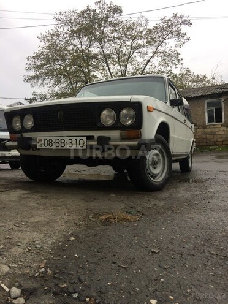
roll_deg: +3.6
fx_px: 255
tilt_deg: -5.2
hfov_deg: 48.2
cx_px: 114
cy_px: 152
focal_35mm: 29
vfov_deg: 61.7
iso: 50
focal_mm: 4.15
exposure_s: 1/100
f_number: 2.2
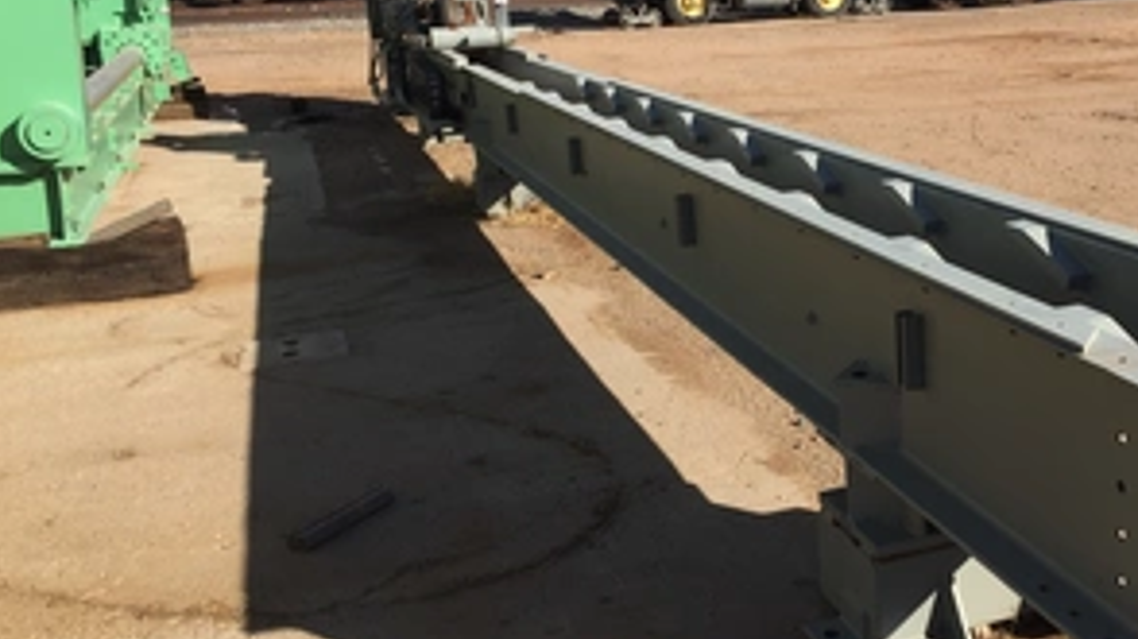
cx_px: 766
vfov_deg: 27.6
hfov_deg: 46.6
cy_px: 256
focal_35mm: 43
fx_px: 1297
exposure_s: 1/2083
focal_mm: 4.15
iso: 32
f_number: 2.2
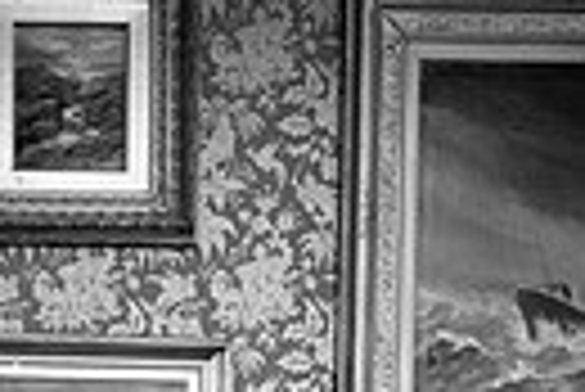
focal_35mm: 107
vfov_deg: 11.2
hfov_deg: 18.3
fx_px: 1741
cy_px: 863
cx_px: -68
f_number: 2.2
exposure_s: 1/160
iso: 1600
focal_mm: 16
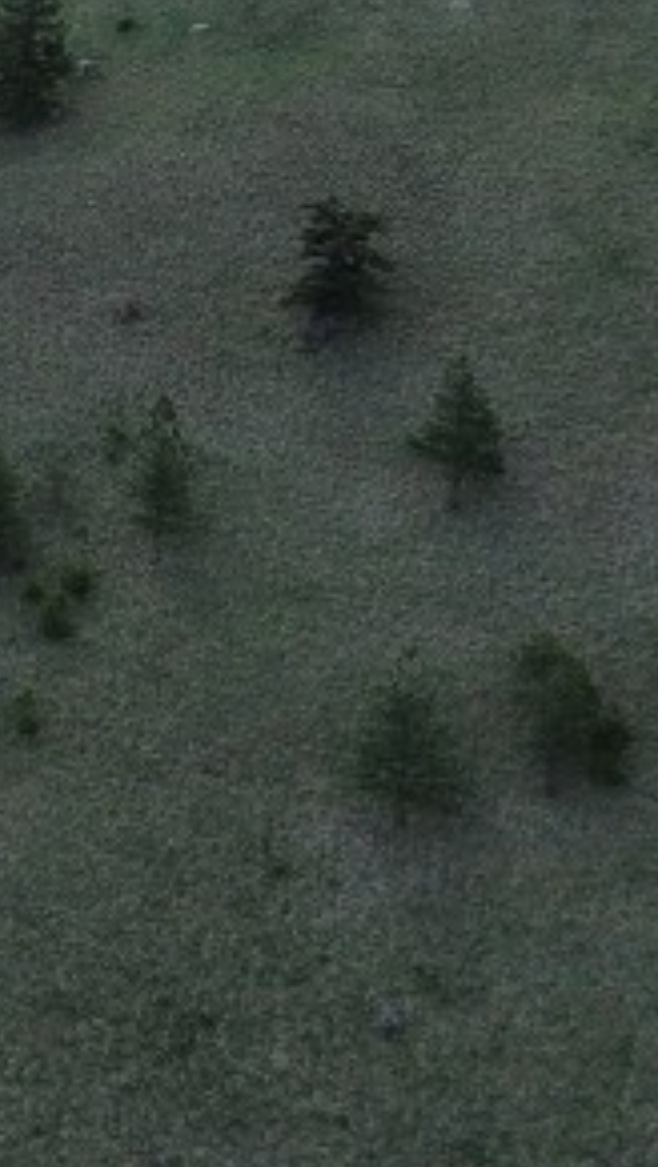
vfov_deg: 22.9
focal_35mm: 92
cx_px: -1055
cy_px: 253
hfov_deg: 10.7
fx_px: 2850
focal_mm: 8.67
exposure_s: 1/8000
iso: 430
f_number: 1.8
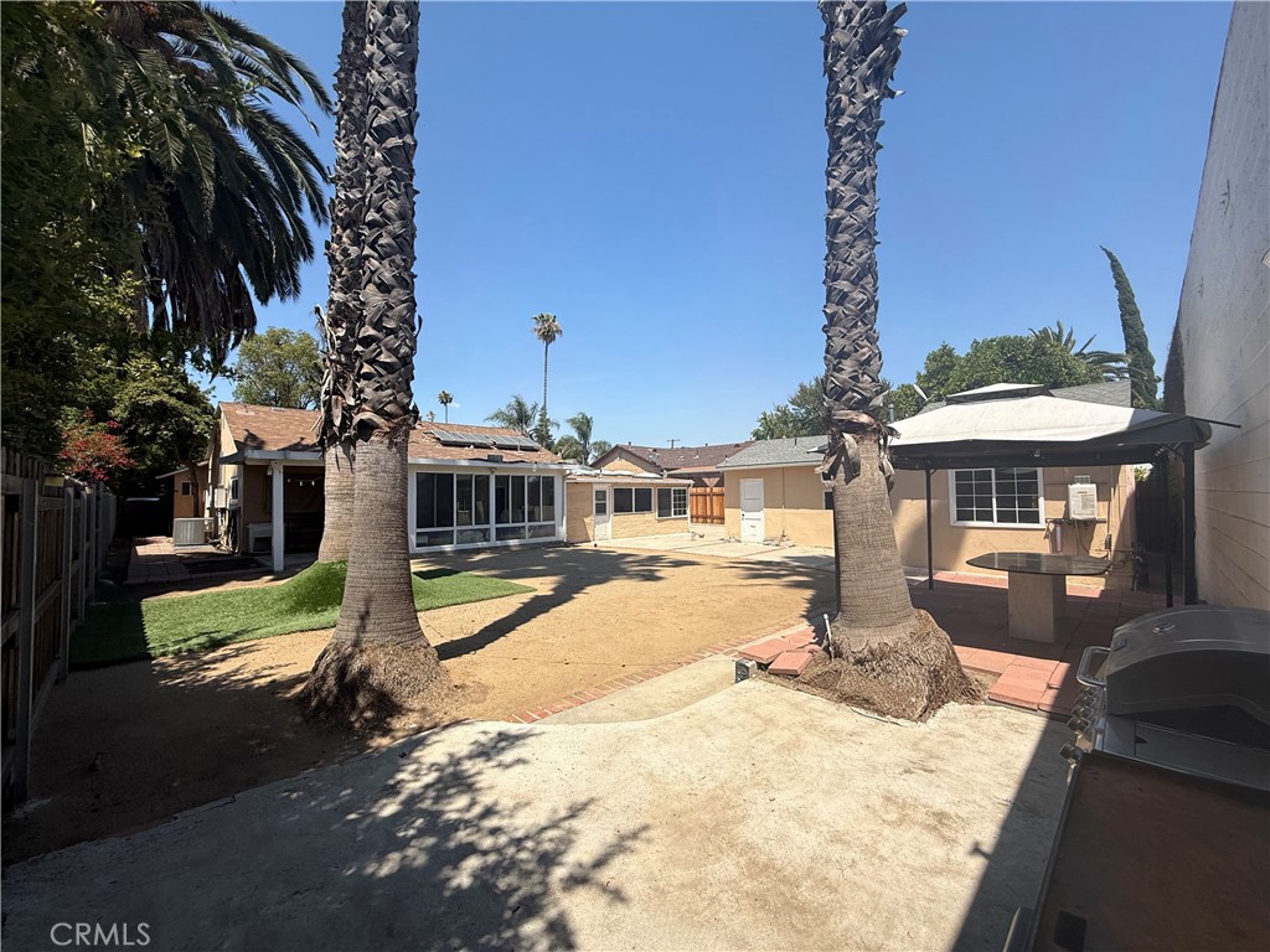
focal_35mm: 14
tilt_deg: +2.0
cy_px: 476
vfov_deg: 85.7
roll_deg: +0.4
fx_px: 514
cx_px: 635
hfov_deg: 102.1
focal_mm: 2.22
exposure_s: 1/2092
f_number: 2.2
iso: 50
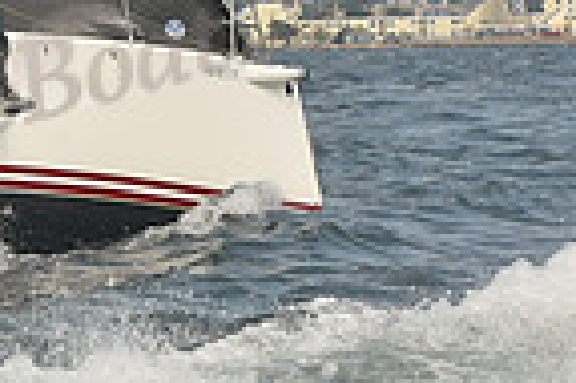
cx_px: -439
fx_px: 4539
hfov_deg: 7.1
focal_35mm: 284
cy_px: -67
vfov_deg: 4.8
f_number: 6.3
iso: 250
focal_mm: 70
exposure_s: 1/640
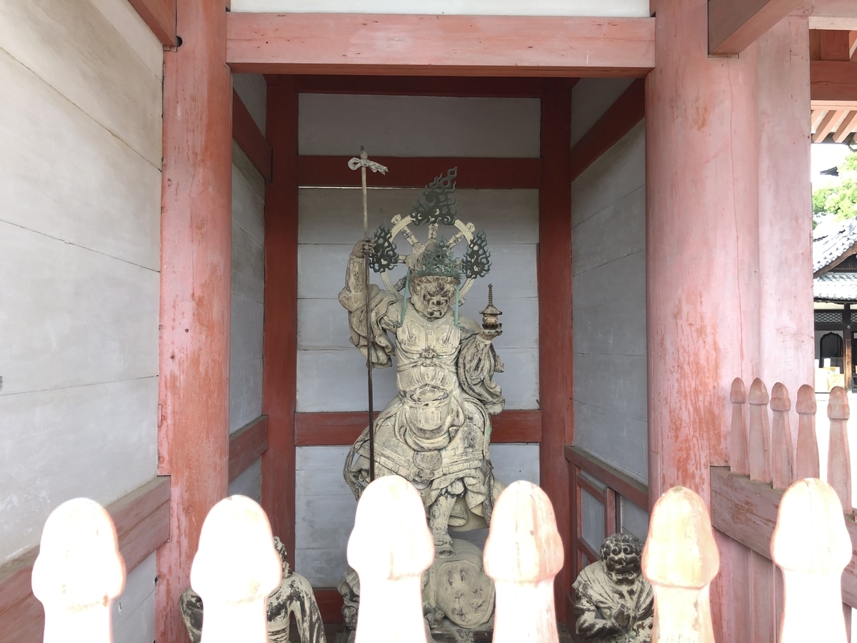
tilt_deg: +2.2
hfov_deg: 63.4
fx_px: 693
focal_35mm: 28
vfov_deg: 49.7
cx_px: 428
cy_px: 322
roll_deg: -0.3
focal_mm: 3.99
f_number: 1.8
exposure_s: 1/30
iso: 20
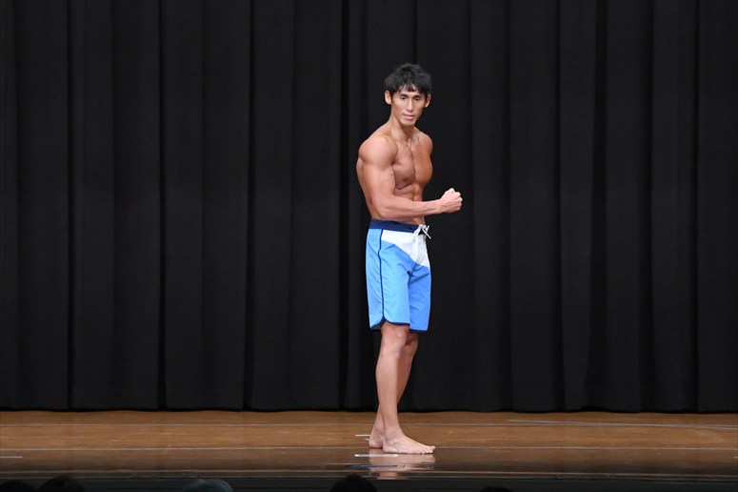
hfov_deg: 10.2
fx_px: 4139
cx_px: 369
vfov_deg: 6.8
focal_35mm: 202
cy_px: 246
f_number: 5.6
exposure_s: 1/400
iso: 8000
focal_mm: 135
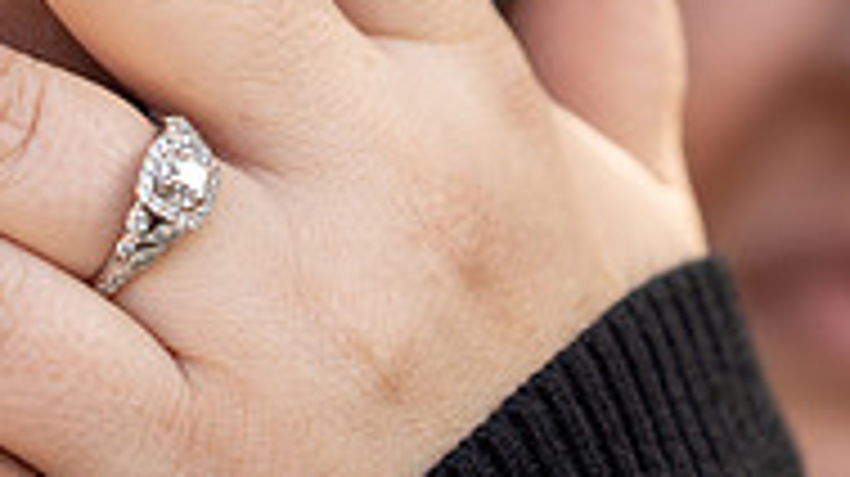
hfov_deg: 6.4
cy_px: 11
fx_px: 7613
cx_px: 648
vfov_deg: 3.6
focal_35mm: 338
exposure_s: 1/160
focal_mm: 105
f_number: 4
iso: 200
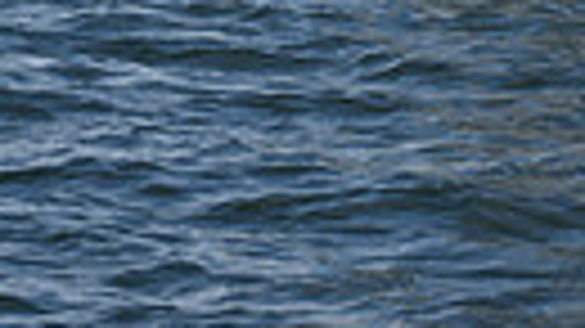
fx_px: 7381
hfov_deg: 4.5
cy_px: -953
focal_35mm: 476
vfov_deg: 2.5
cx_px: 556
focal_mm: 102
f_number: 10
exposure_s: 1/1000
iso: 320
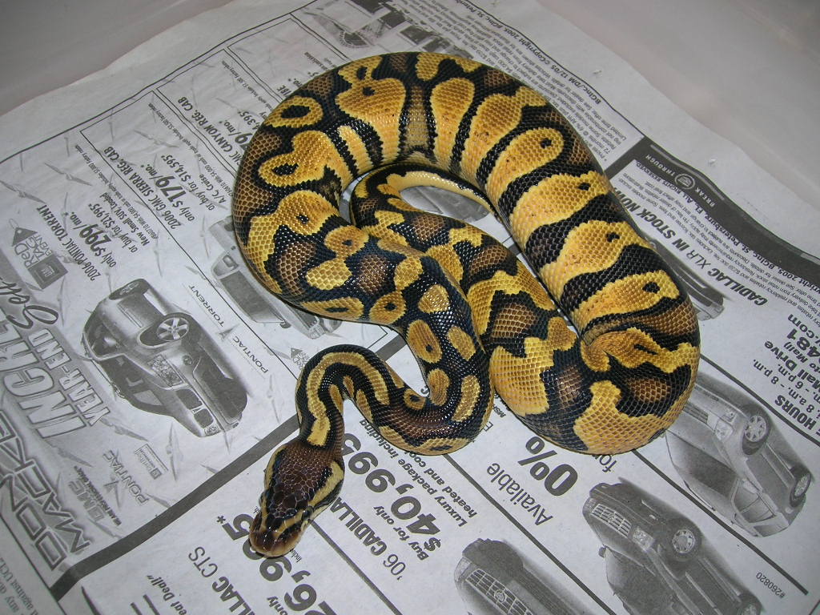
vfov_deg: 41.8
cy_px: 308
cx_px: 410
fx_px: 805
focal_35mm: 34
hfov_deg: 54.0
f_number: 2.9
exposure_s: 1/60.1
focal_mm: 5.7
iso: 50
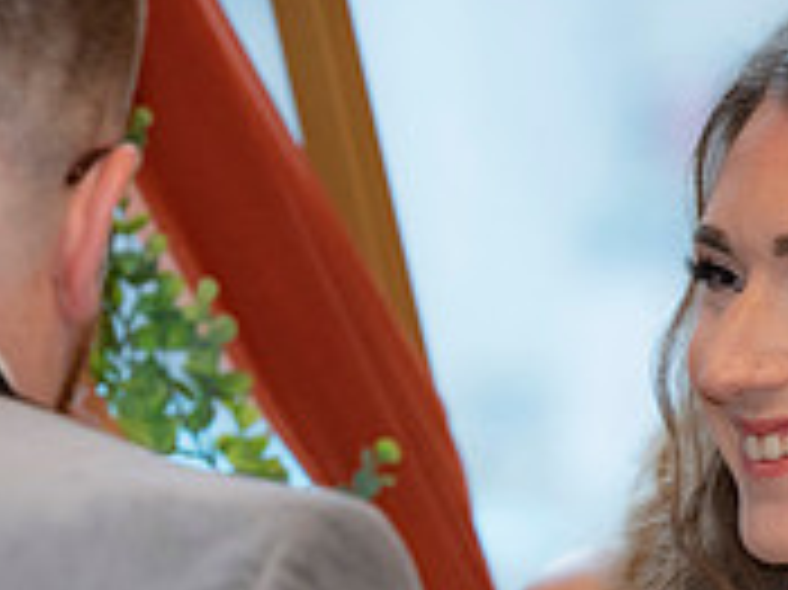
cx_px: 320
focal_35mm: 558
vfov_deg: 2.7
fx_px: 12694
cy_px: 637
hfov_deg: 3.6
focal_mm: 175
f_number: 5
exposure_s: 1/125
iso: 800
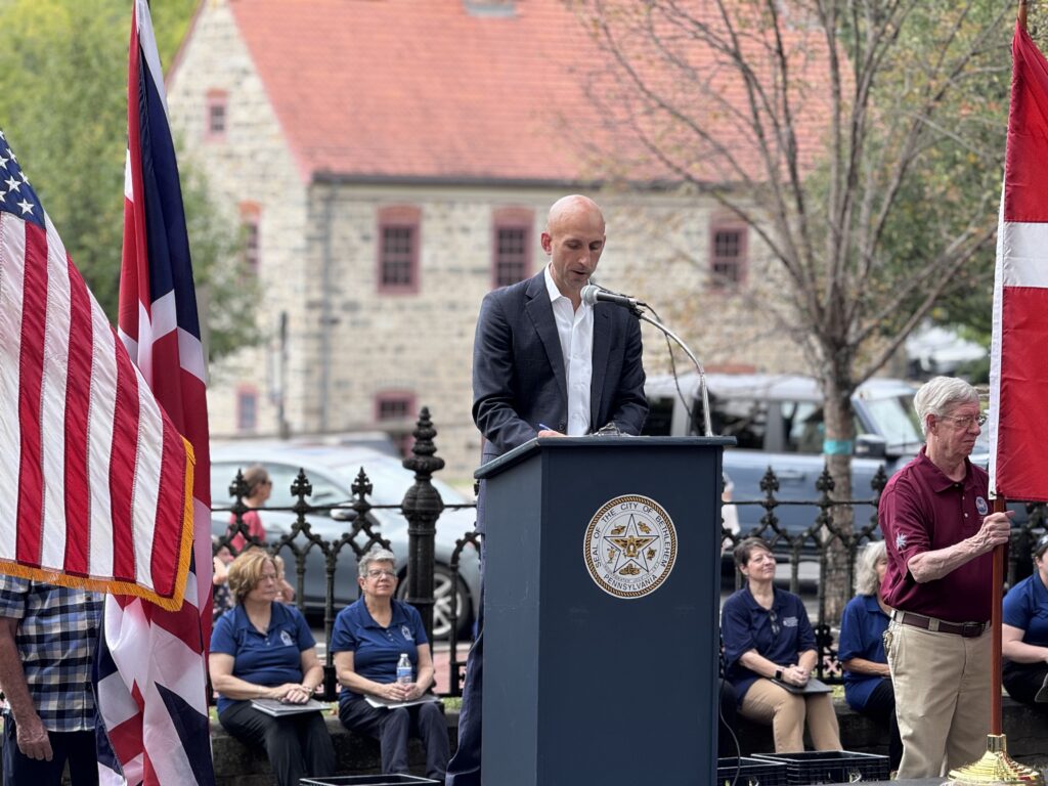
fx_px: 3633
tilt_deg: -2.8
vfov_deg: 12.3
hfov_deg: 16.4
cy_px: 393
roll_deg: -1.9
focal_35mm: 120
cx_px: 524
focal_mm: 15.66
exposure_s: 1/333
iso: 50
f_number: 2.8
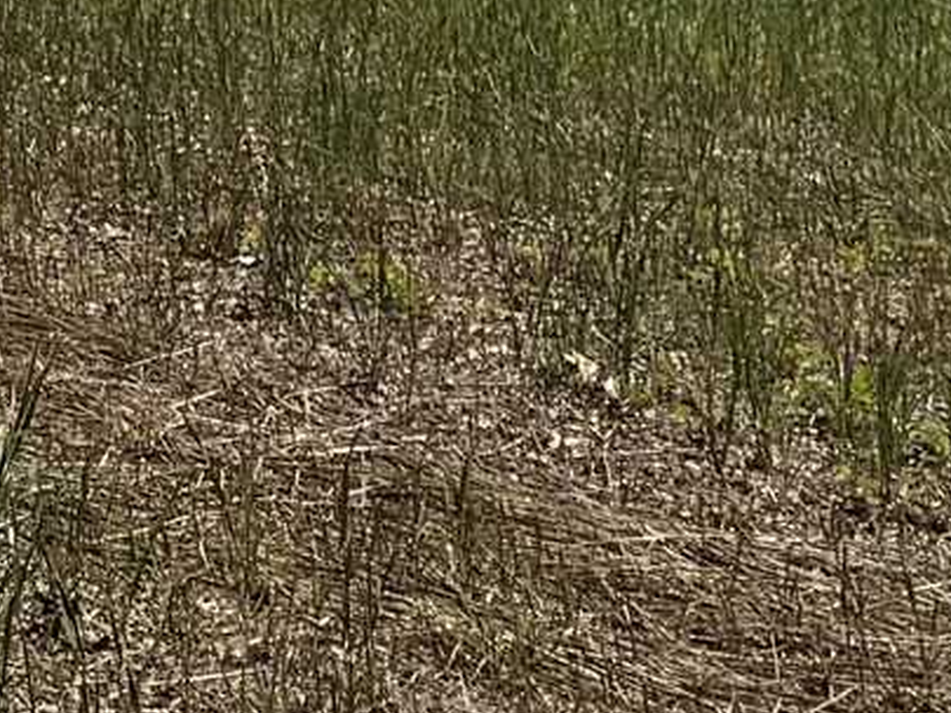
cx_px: -1118
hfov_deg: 9.9
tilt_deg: +3.9
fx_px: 5002
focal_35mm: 182
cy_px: -1447
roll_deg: +3.8
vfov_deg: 7.2
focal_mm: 6.76
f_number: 1.78
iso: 80
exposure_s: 1/11905
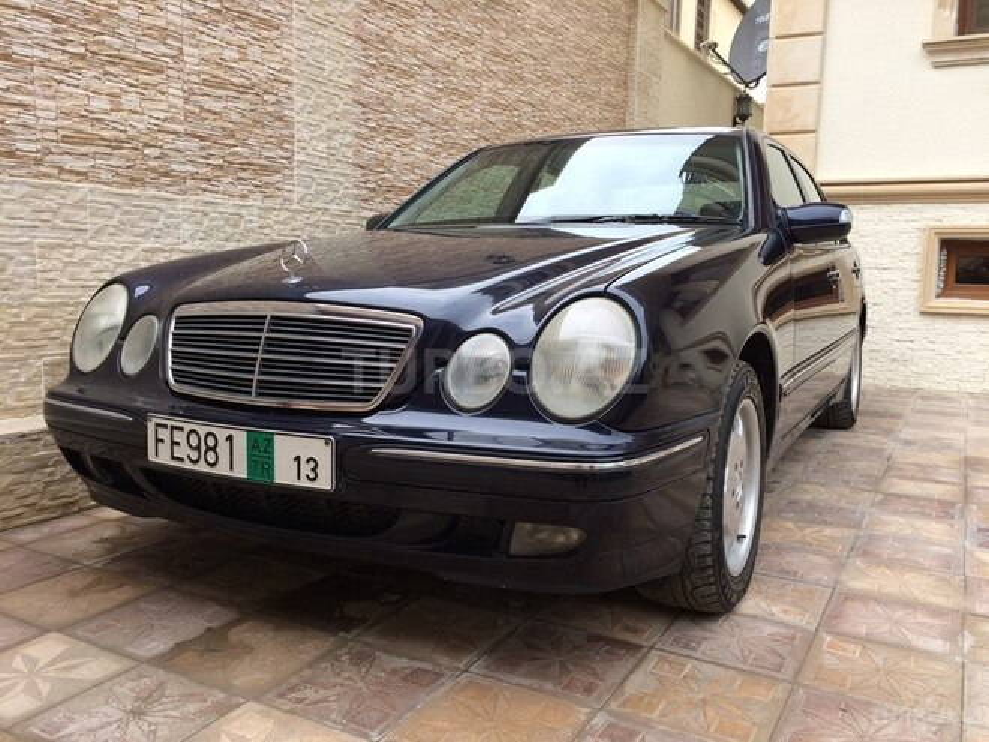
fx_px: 829
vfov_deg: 48.2
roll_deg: -1.2
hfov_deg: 61.7
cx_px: 494
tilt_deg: -7.5
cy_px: 371
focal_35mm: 29
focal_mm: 4.15
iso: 32
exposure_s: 1/195
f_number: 2.2
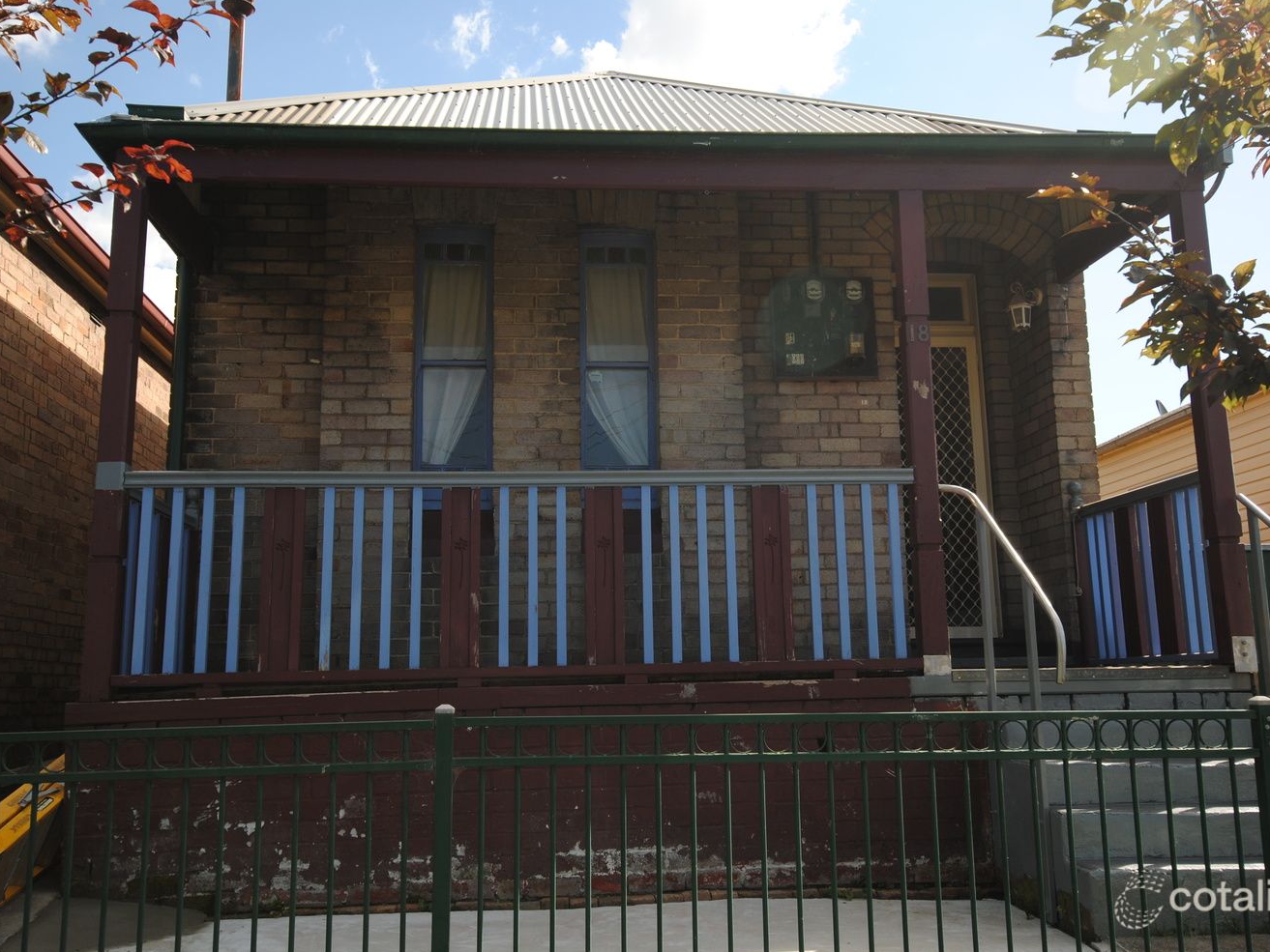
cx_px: 635
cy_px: 475
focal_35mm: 33
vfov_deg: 43.0
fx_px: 1211
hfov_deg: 55.3
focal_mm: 20
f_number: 6.3
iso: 100
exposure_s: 1/160
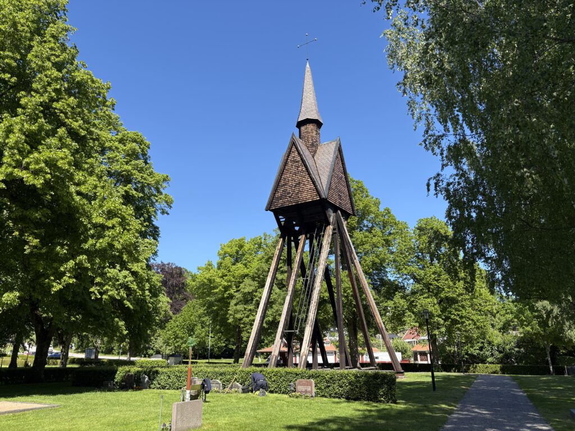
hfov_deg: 67.3
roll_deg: +1.4
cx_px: 288
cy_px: 216
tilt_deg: +17.9
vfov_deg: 53.1
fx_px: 432
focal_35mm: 26
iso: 50
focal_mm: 5.96
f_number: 1.6
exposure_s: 1/1587
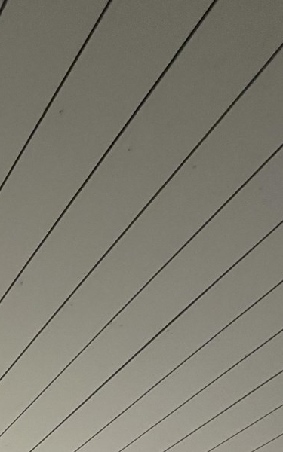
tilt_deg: +0.8
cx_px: -32
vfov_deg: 22.1
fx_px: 703
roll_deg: +0.9
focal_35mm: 57
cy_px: 808
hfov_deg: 21.5
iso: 50
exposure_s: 1/180
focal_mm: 2.22
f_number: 2.2
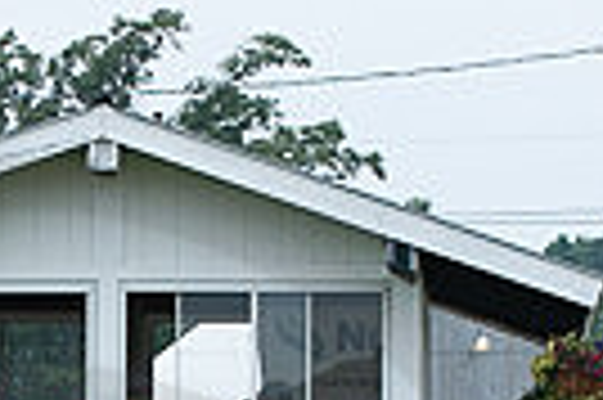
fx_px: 6441
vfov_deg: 3.5
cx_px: 0
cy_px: 708
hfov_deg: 5.3
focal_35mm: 385
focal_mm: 102
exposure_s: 1/1000
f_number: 5.6
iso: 720
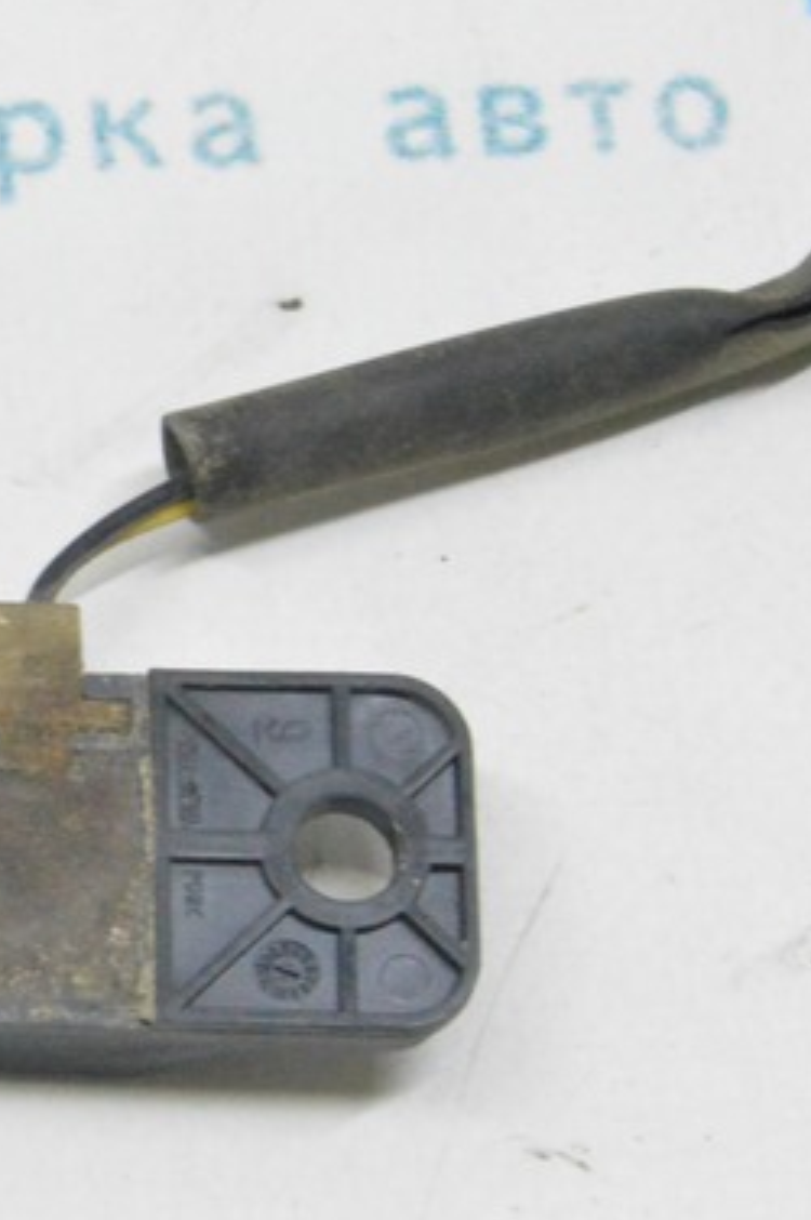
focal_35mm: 188
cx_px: -467
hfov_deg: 7.2
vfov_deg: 10.9
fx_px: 6364
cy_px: 618
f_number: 20
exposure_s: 1/15
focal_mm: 46
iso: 6400
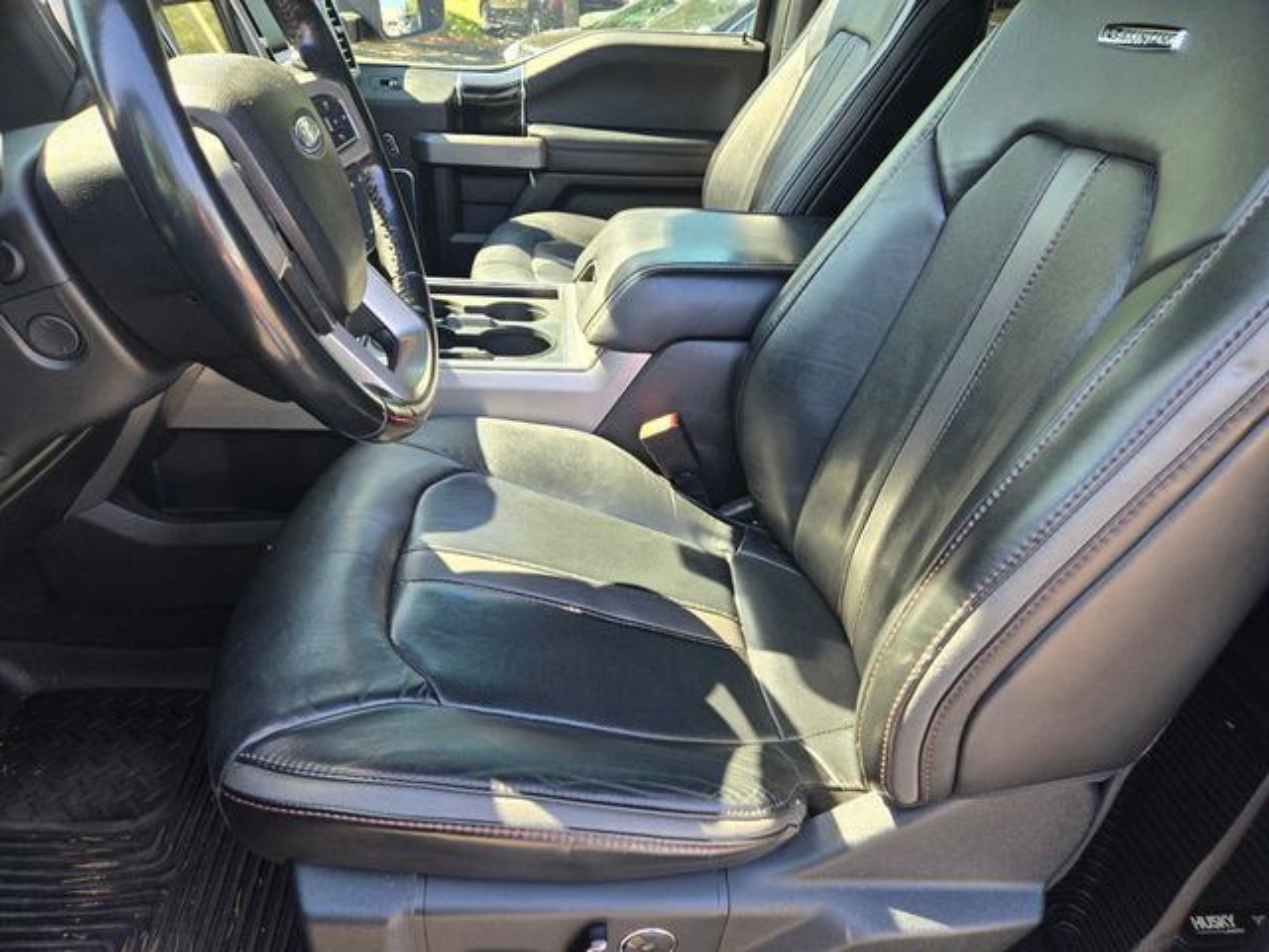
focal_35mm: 23
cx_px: 634
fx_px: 843
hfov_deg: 73.9
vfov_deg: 58.9
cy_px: 476
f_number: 1.8
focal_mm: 5.4
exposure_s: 1/180
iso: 100
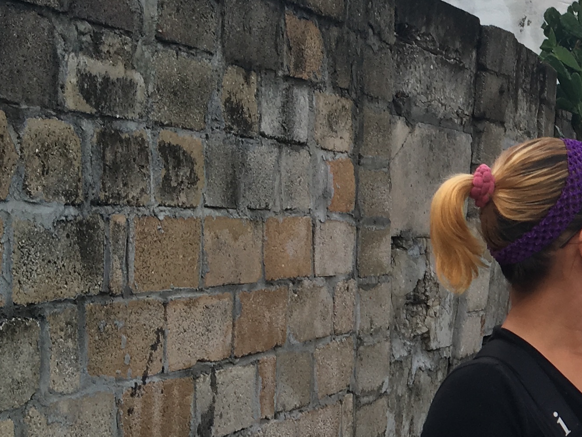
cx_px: 798
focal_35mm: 89
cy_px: 335
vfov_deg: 16.5
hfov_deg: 19.9
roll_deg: +0.8
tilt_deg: -2.7
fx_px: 1496
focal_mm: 4.15
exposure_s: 1/60
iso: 25
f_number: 2.2
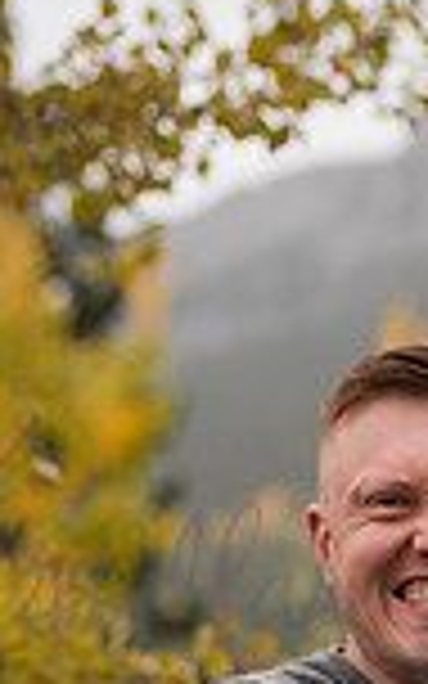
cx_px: 628
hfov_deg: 8.5
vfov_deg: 13.8
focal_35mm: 151
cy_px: 585
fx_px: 2818
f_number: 2.5
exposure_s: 1/200
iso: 160
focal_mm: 50
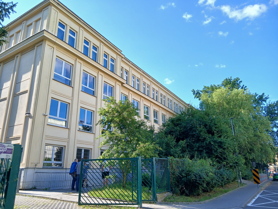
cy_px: 104
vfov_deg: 53.1
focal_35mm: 26
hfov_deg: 67.3
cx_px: 139
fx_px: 209
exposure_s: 1/206
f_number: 1.8
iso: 20
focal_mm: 3.98
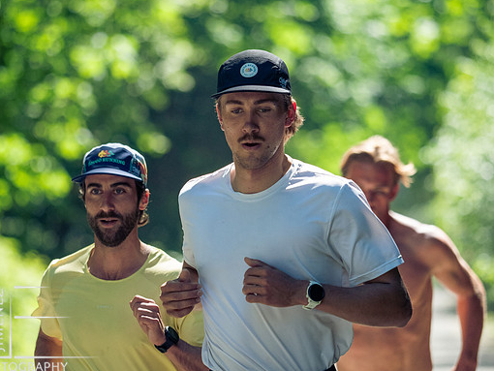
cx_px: 241
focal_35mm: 341
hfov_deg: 5.8
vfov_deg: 4.4
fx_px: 4869
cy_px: 181
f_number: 2.8
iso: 1250
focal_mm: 150
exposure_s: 1/2500
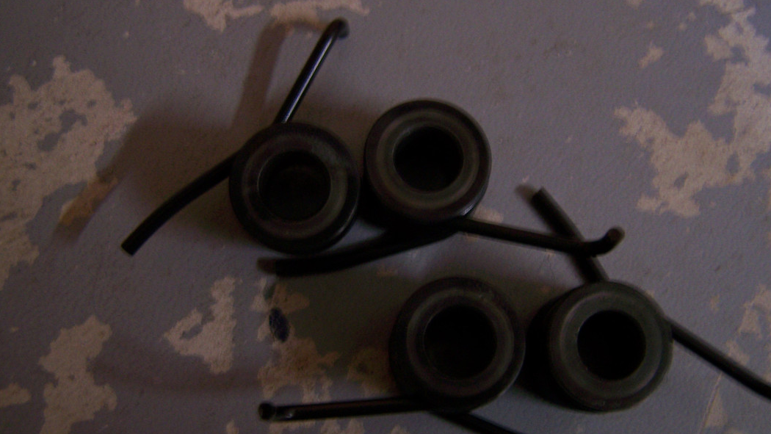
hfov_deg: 48.3
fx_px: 859
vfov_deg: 28.3
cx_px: 390
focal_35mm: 42
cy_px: 238
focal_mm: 6.3
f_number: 2.8
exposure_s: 1/8
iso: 160
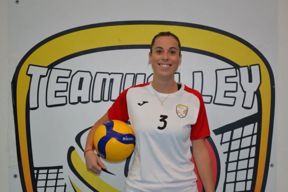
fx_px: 660
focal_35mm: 82
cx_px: 144
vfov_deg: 16.6
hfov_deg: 24.6
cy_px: 96
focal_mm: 55
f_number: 5.6
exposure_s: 1/60
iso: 2200
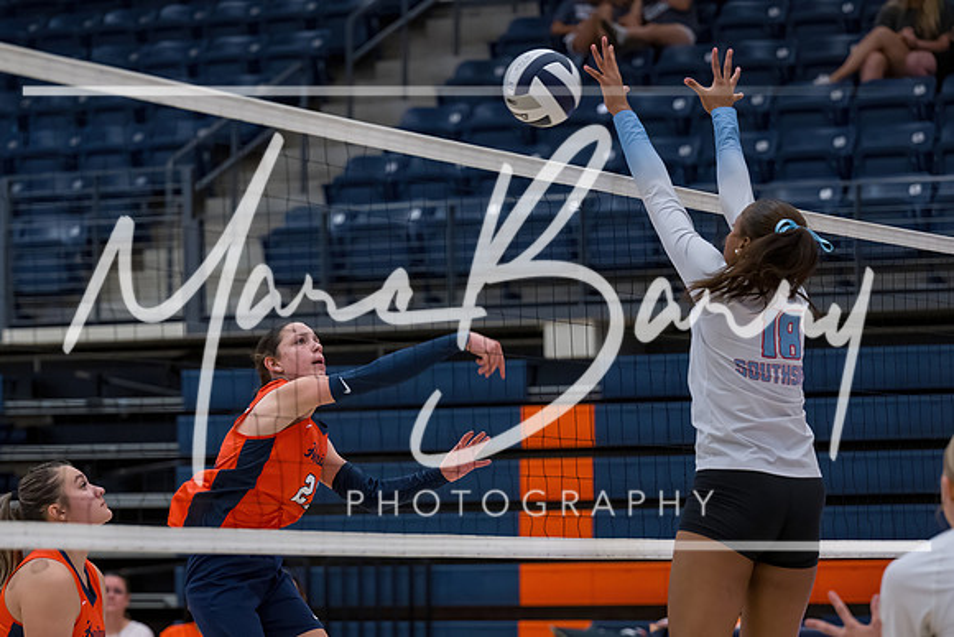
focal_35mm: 157
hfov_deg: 13.0
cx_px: 271
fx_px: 4164
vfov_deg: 8.7
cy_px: 486
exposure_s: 1/1000
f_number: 2.8
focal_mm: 101
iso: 2500
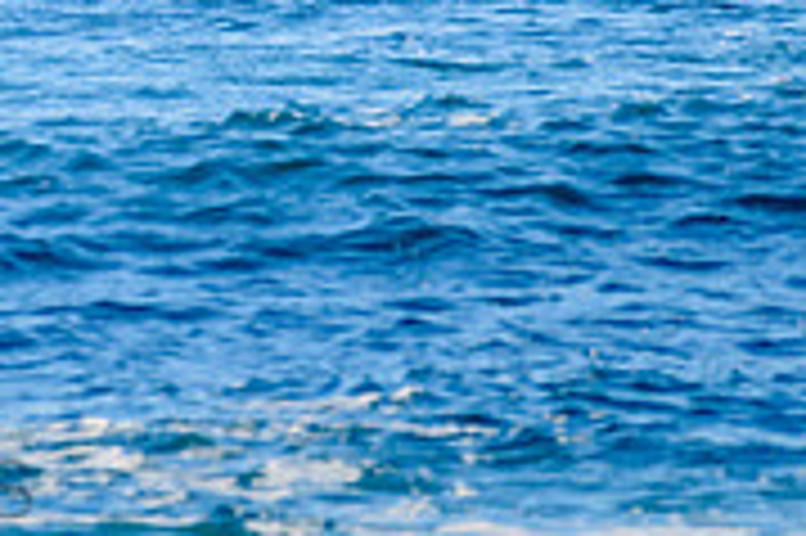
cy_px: -397
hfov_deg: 1.0
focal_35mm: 1989
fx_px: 44490
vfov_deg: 0.7
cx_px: -20
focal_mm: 500
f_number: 5.6
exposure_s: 1/2000
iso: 320
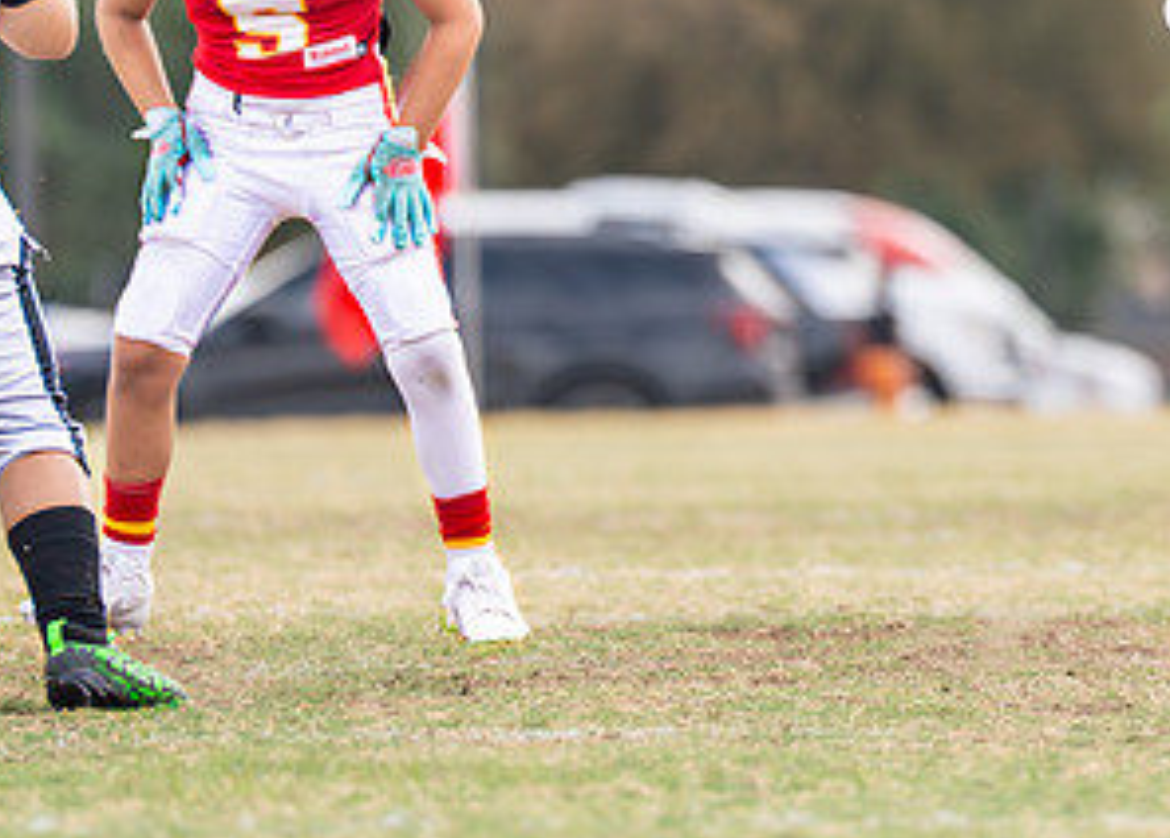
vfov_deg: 2.0
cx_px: 1050
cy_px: 32
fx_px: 23681
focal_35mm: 712
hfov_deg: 2.8
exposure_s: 1/1250
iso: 160
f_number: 2.8
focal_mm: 200
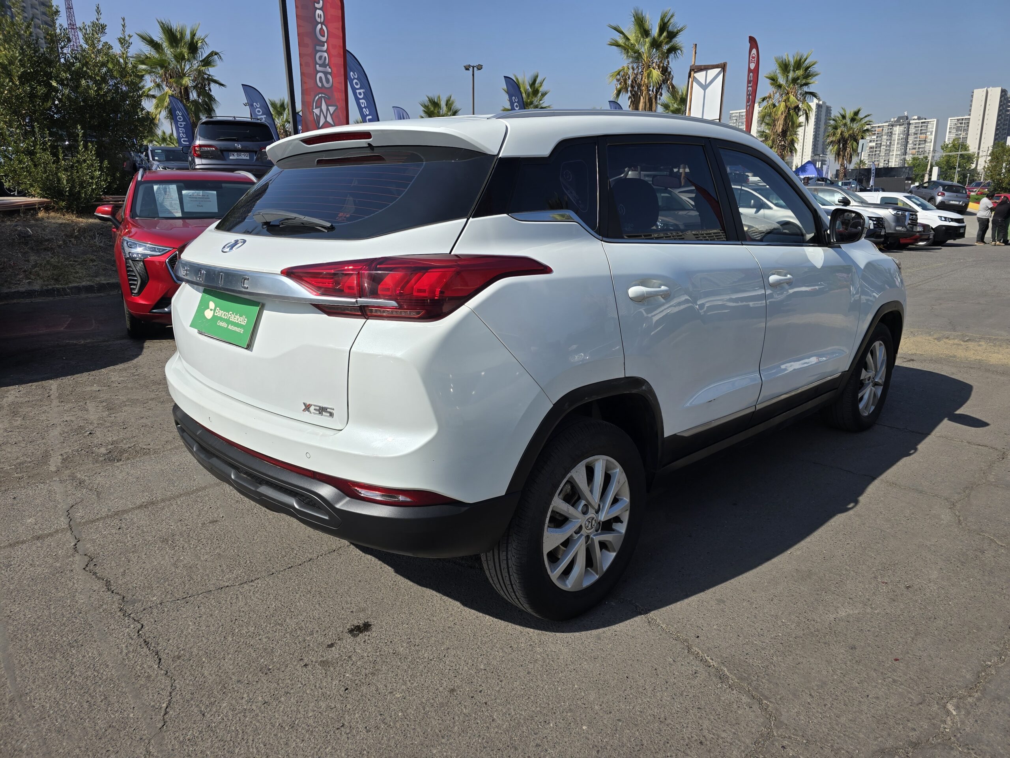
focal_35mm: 23
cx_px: 505
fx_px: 671
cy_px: 379
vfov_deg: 58.9
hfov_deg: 73.9
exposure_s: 1/1011
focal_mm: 6.3
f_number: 1.7
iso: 12
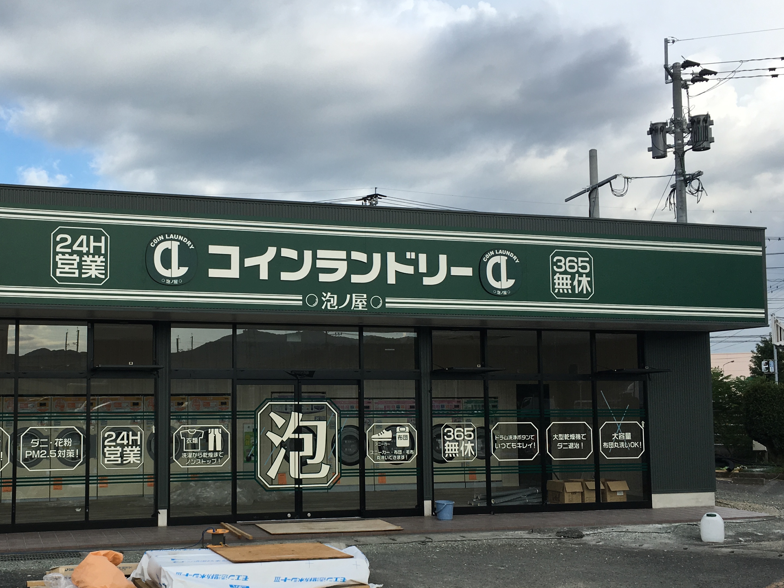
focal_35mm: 41
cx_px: 244
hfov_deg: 44.9
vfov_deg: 35.1
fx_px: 929
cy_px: 324
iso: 25
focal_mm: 4.15
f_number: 2.2
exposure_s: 1/1166
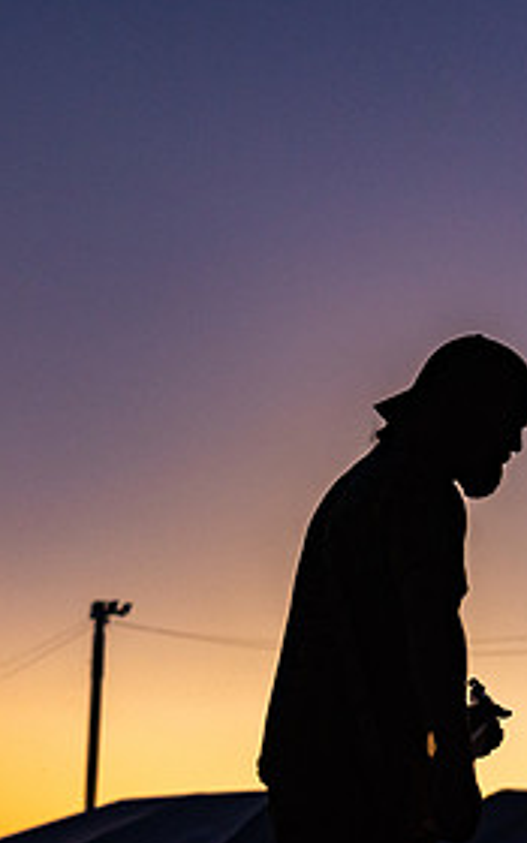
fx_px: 3401
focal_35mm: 148
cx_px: -72
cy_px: 507
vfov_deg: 14.1
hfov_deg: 8.8
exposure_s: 1/320
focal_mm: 70
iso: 800
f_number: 4
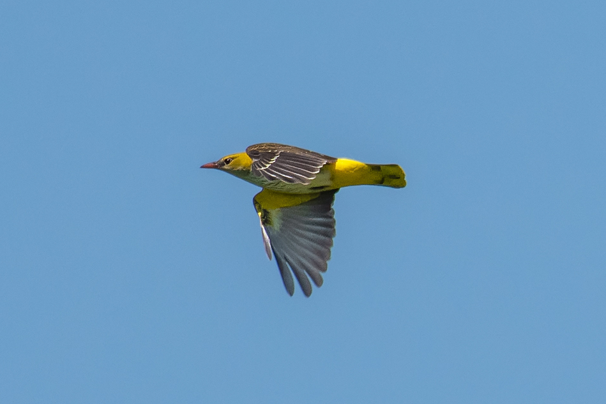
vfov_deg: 1.7
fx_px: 13973
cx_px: 287
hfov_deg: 2.5
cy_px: 198
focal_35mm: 830
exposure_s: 1/4000
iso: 400
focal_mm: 500
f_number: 7.1
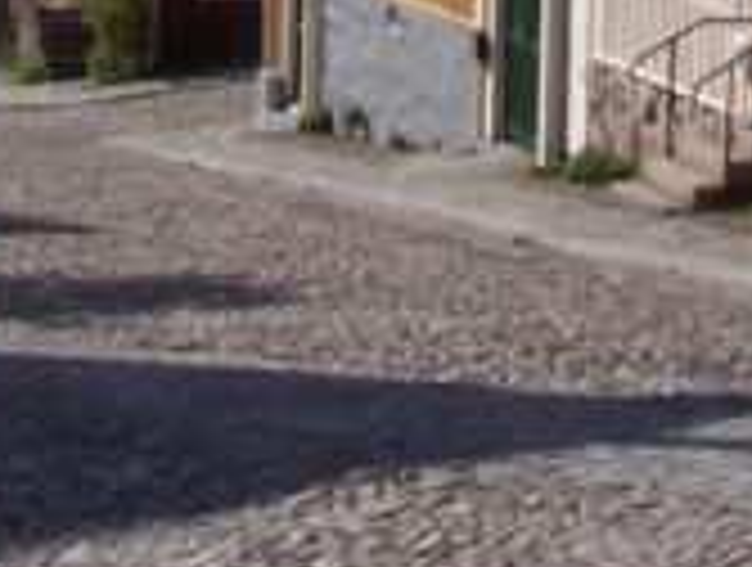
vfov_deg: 9.1
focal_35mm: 158
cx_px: 423
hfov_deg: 12.5
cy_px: -423
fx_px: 3440
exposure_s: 1/500
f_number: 5.6
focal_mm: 6.3
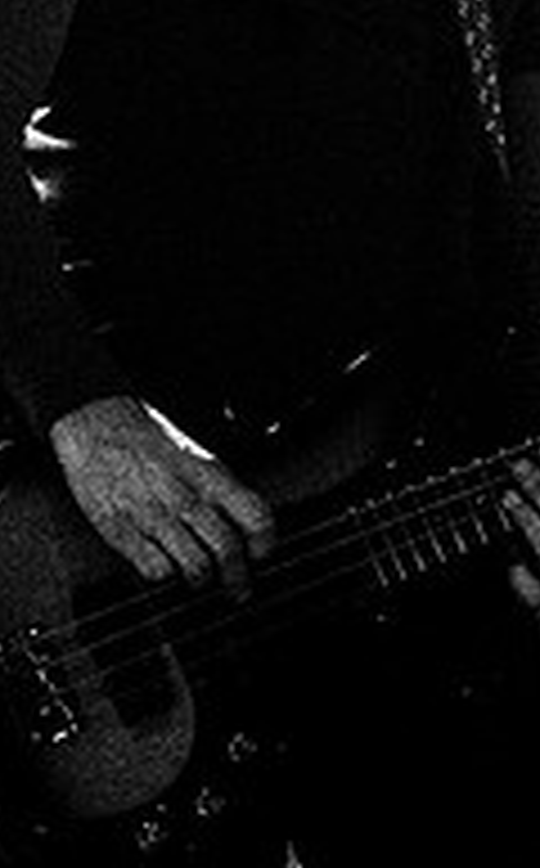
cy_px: 16
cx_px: 986
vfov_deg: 8.7
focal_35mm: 239
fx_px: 5649
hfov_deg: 5.4
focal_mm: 52
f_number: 2.8
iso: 800
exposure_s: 1/100
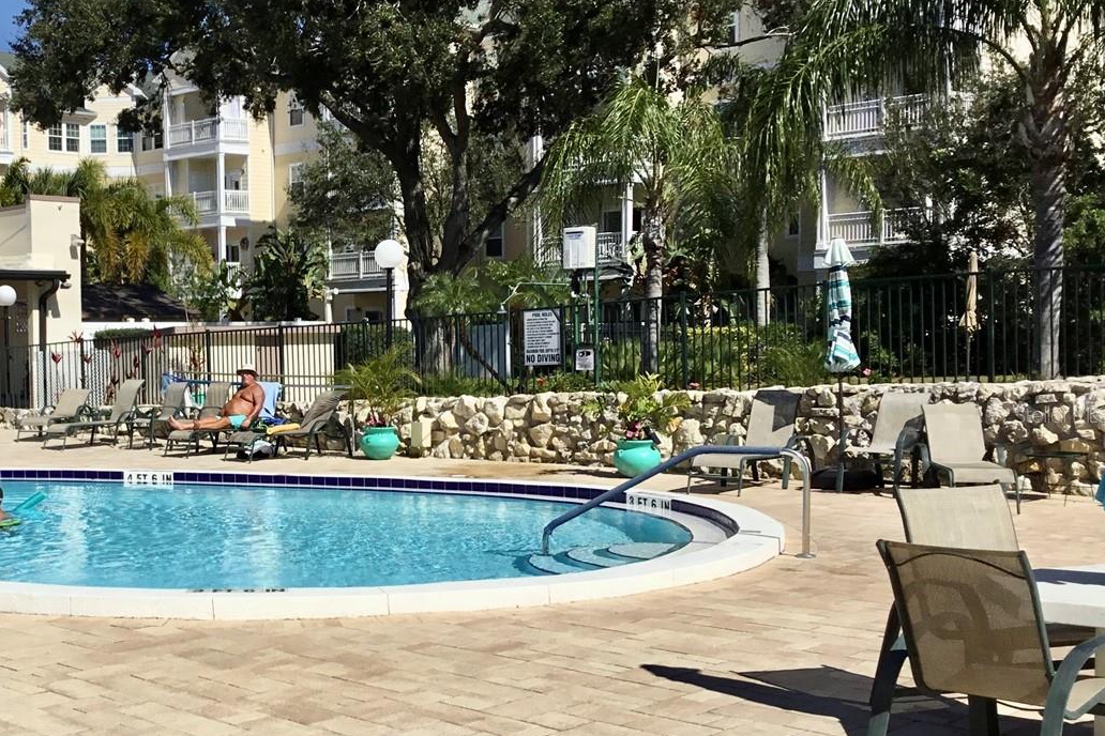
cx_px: 258
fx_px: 1535
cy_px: 414
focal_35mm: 50
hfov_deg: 38.4
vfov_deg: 27.0
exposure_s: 1/2809
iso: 25
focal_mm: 3.3
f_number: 2.4
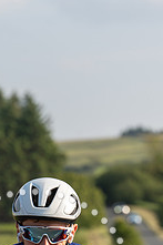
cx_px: 54
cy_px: 198
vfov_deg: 6.6
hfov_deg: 4.4
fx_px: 2109
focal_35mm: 310
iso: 125
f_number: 6.3
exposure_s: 1/400
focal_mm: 152
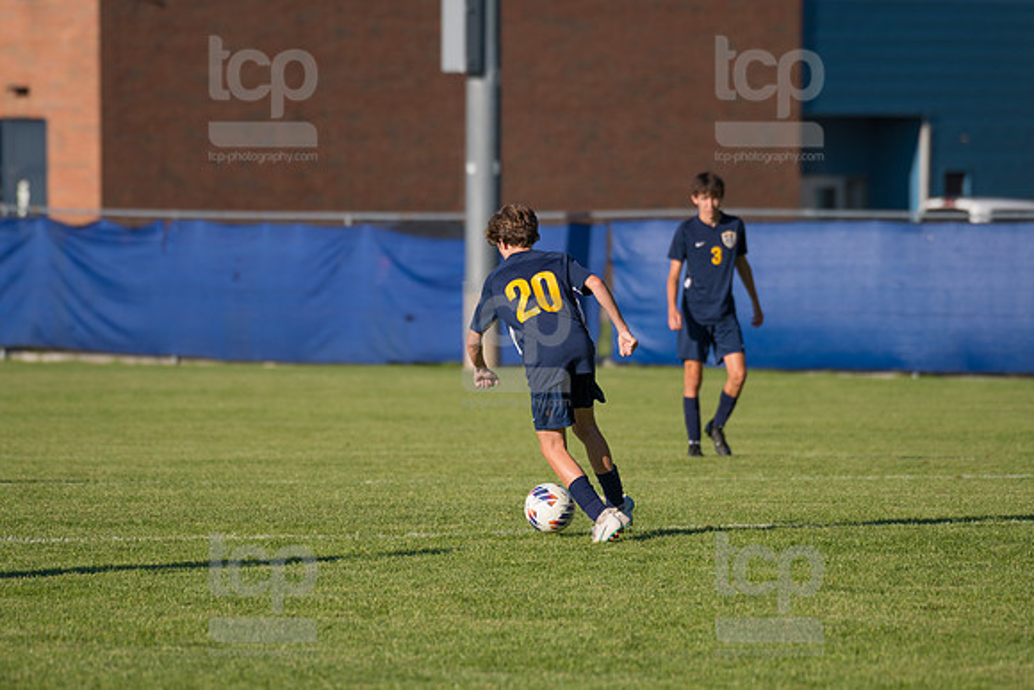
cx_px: 517
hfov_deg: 6.2
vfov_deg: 4.2
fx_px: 9480
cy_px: 345
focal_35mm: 330
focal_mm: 330
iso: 320
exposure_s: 1/2000
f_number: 5.6
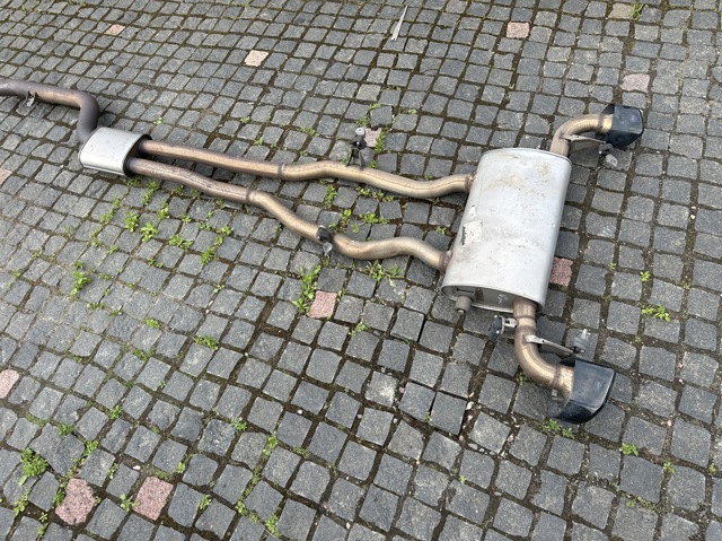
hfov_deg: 71.6
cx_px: 361
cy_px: 270
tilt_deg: -56.5
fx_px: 500
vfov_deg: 56.8
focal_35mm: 24
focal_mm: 6.86
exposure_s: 1/1183
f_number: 1.78
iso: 80
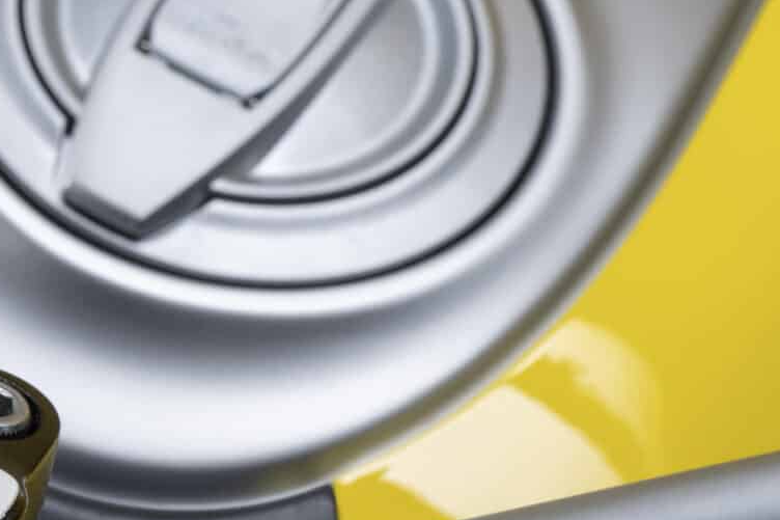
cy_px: 358
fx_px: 3422
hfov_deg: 12.8
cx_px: -25
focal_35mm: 158
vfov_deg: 8.7
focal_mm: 58
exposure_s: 1/160
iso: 100
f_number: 11
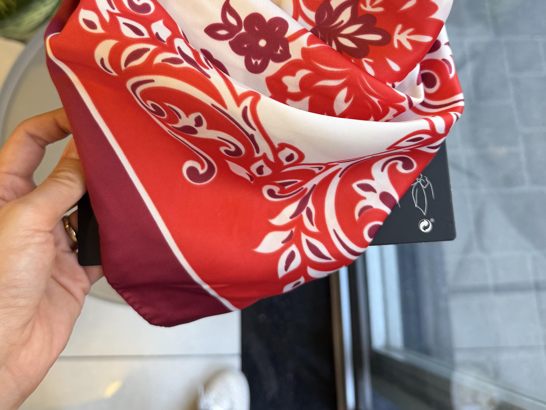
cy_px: 92
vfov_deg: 38.4
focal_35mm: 36
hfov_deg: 51.3
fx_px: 568
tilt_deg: -71.9
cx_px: 252
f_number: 1.78
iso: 50
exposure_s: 1/121
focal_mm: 6.76
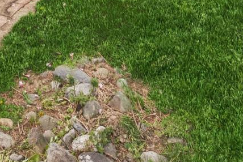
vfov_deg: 14.8
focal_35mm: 67
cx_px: -9
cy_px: -201
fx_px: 453
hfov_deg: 28.0
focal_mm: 14
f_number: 11
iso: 250
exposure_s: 1/320
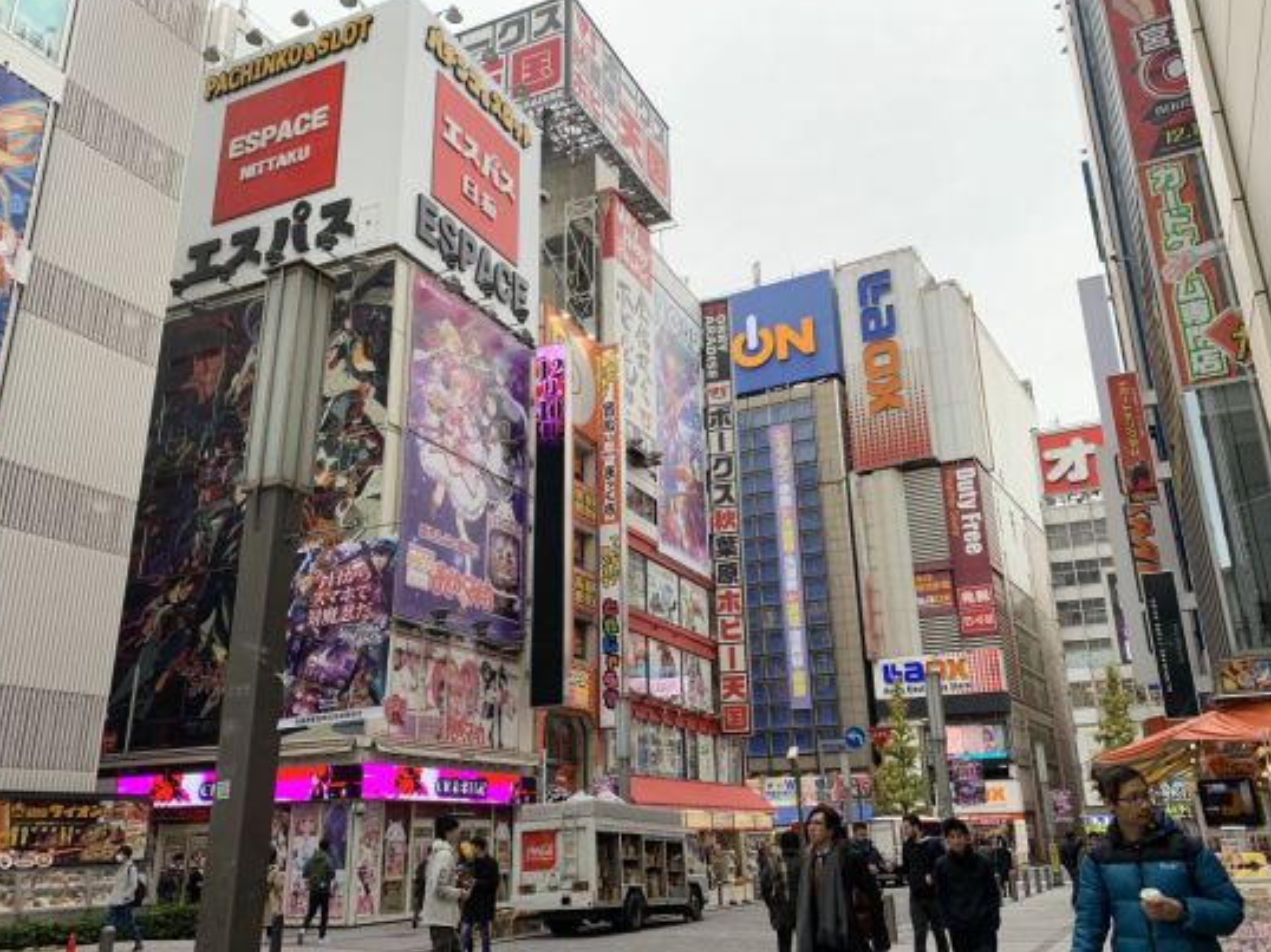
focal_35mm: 29
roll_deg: +1.7
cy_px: 463
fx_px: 1064
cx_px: 638
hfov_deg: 61.7
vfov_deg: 48.2
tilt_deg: +19.3
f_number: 1.8
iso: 25
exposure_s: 1/171
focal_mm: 4.25
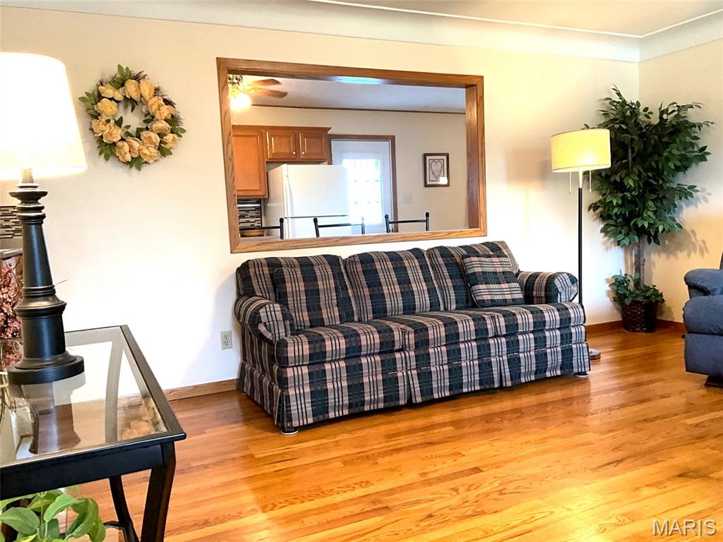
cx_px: 362
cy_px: 271
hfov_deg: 61.7
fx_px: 606
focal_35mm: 29
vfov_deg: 48.2
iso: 125
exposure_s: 1/60
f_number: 1.8
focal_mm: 3
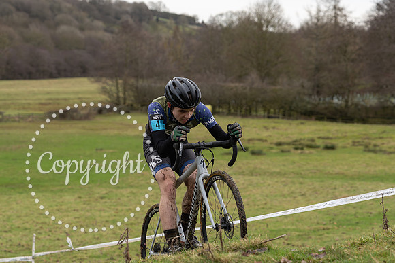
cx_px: 190
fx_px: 1064
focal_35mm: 97
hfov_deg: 21.0
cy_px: 127
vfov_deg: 14.1
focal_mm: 68
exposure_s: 1/1000
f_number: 3.5
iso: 800
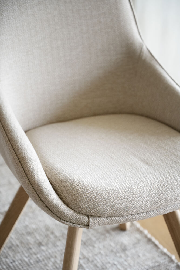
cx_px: 90
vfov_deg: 28.8
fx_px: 525
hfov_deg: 19.5
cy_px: 135
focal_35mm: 70
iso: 1600
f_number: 4
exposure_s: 1/100
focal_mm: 70
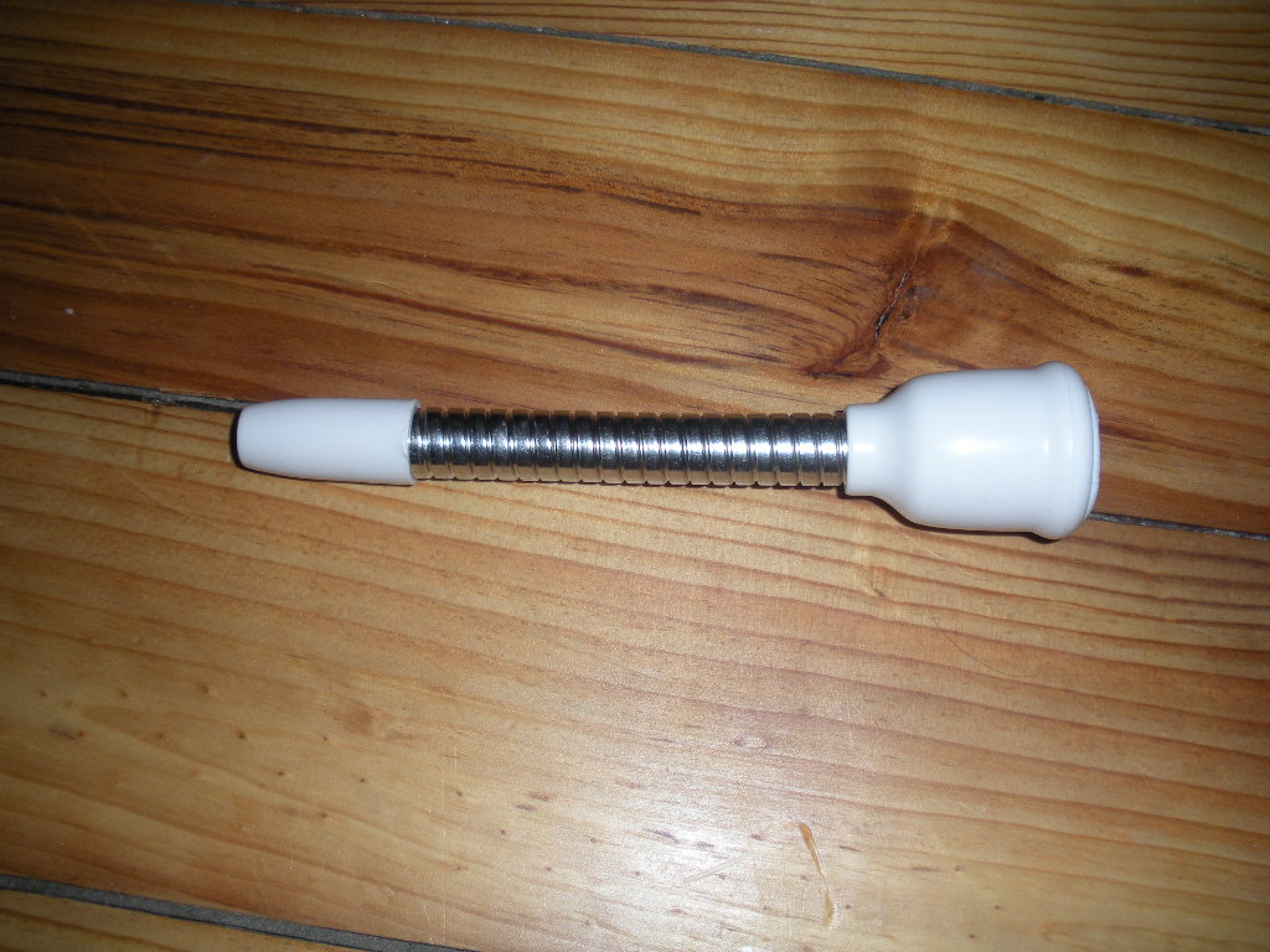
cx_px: 635
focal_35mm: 36
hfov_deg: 51.4
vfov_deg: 39.7
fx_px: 1321
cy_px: 476
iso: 64
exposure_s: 1/60
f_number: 3.5
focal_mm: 6.3
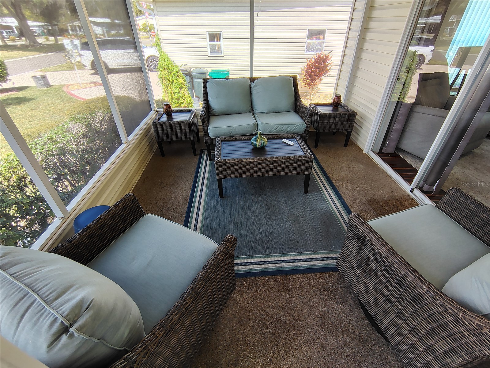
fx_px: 226
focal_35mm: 16
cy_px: 184
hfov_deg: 94.5
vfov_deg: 78.1
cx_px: 245
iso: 167
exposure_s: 1/60
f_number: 2.2
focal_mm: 2.13
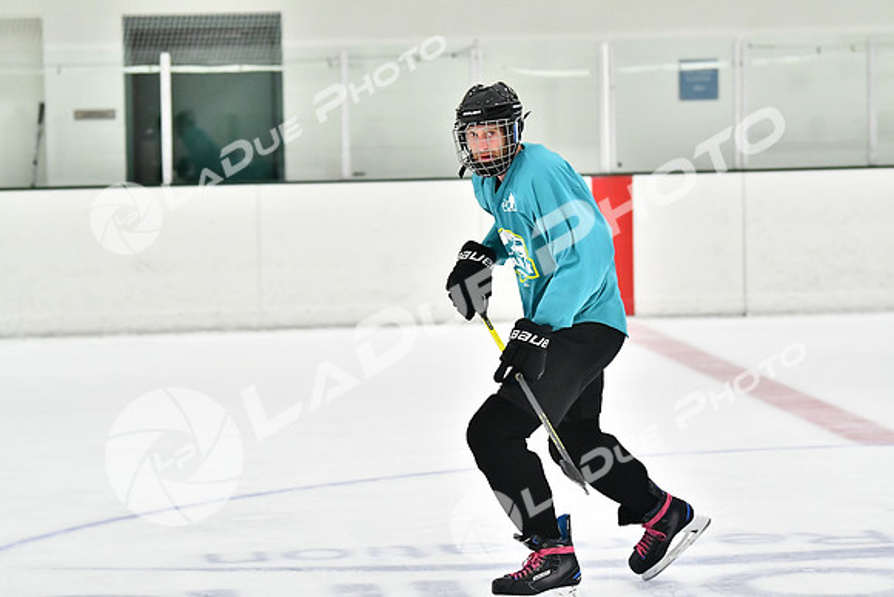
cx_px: 447
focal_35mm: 150
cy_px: 298
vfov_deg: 9.2
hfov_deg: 13.7
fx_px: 3726
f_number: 2.8
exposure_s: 1/1250
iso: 6400
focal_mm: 100
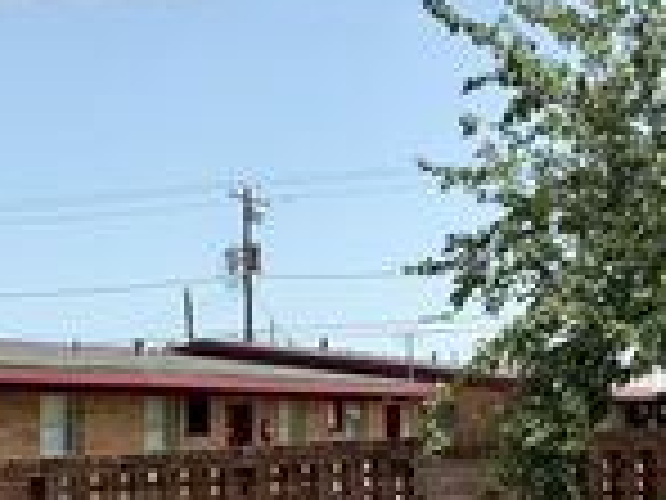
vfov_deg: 18.2
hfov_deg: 23.8
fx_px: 1558
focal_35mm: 81
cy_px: 218
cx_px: 536
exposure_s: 1/7353
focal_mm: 6.76
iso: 80
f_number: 1.78
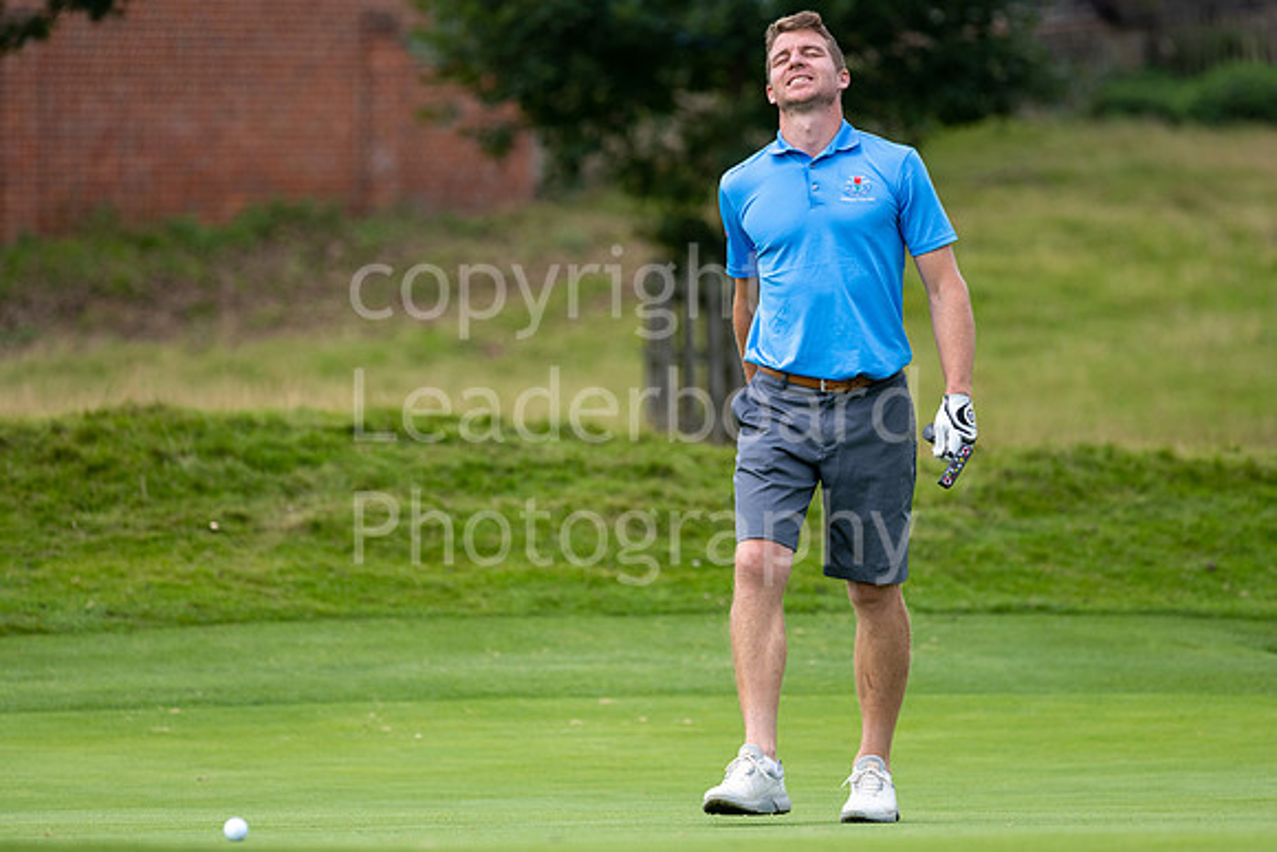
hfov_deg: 6.6
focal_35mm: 312
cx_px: 665
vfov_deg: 4.4
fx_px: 11081
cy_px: 408
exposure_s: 1/500
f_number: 5
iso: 160
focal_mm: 300
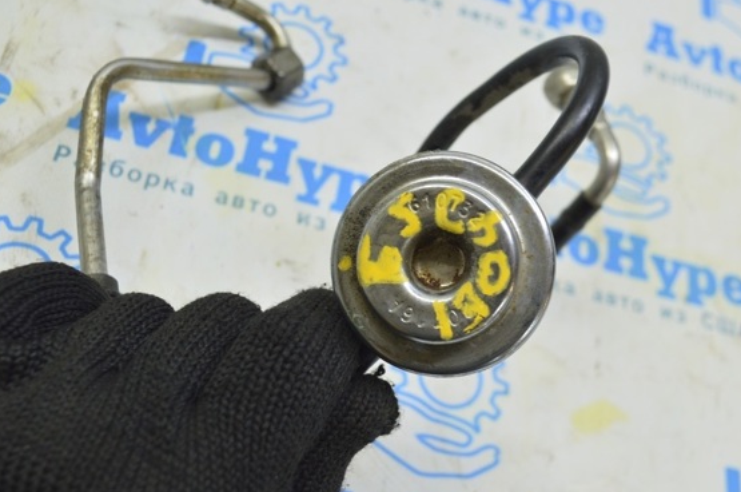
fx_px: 925
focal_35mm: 45
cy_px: 263
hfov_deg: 43.6
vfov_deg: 29.7
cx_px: 409
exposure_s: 1/20
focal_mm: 26
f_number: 5.6
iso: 400
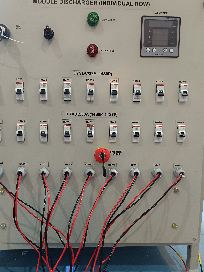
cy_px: 141
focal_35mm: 32
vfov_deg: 56.8
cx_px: 89
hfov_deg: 44.1
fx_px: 251
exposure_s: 1/33.3
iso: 683
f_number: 1.88
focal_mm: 5.59
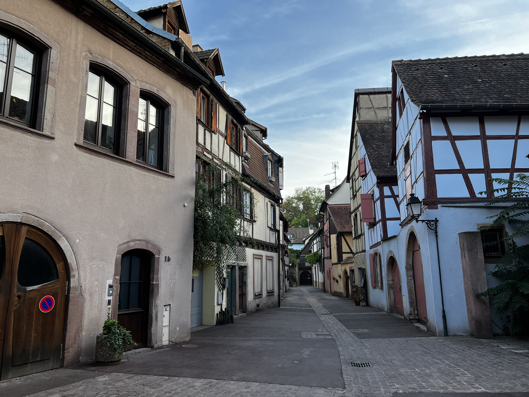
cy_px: 198
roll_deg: +0.8
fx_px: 397
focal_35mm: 26
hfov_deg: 67.3
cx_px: 264
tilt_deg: +10.7
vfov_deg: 53.1
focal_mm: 5.7
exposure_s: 1/250
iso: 40
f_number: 1.5
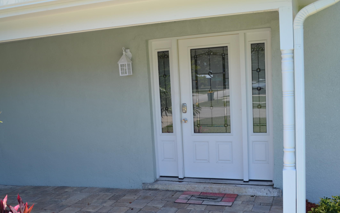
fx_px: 361
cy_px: 126
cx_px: 158
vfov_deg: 32.7
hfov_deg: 50.3
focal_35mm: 39
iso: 100
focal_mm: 18
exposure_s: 1/160
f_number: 6.3
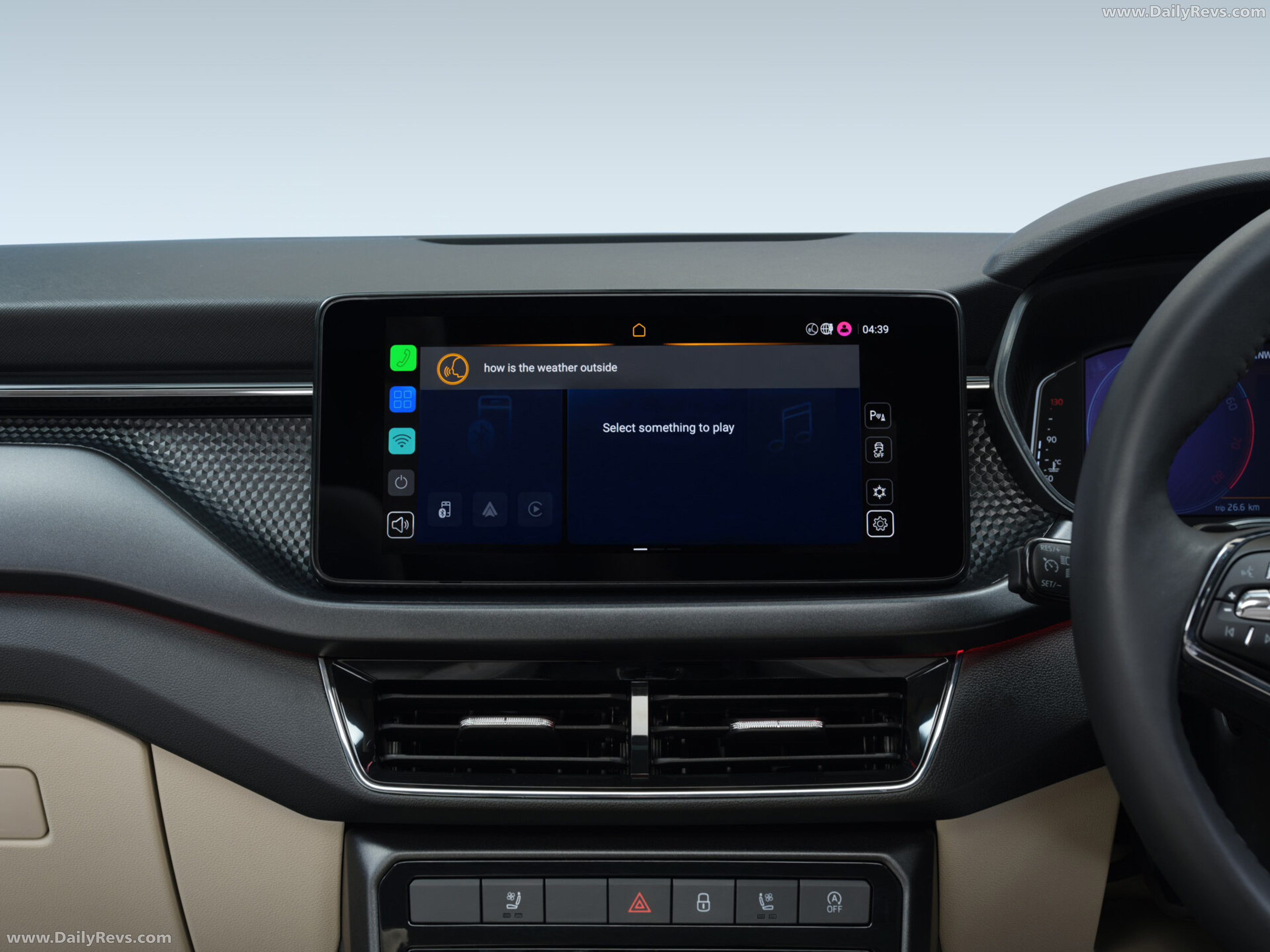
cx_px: 635
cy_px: 476
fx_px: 1871
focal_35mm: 51
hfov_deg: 37.5
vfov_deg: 28.6
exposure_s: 1/5
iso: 200
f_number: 13
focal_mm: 64
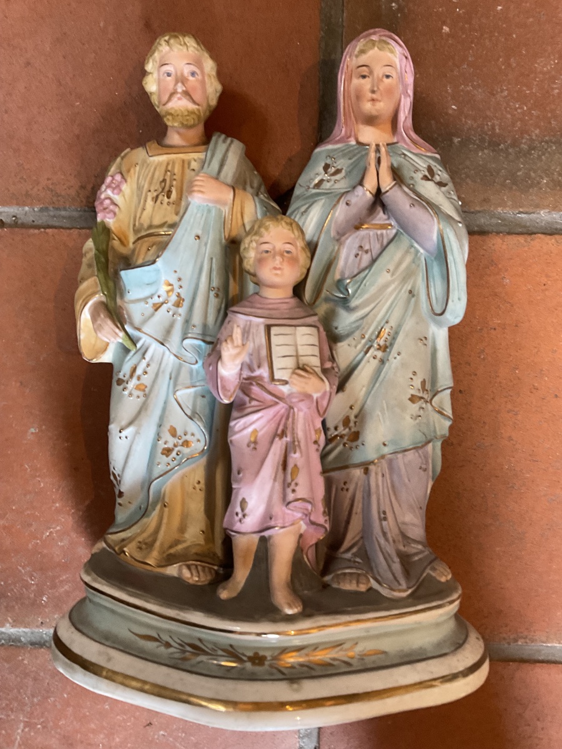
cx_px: 281
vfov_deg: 61.7
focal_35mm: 29
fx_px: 628
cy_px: 374
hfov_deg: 48.2
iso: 250
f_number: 1.8
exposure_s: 1/40
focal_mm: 3
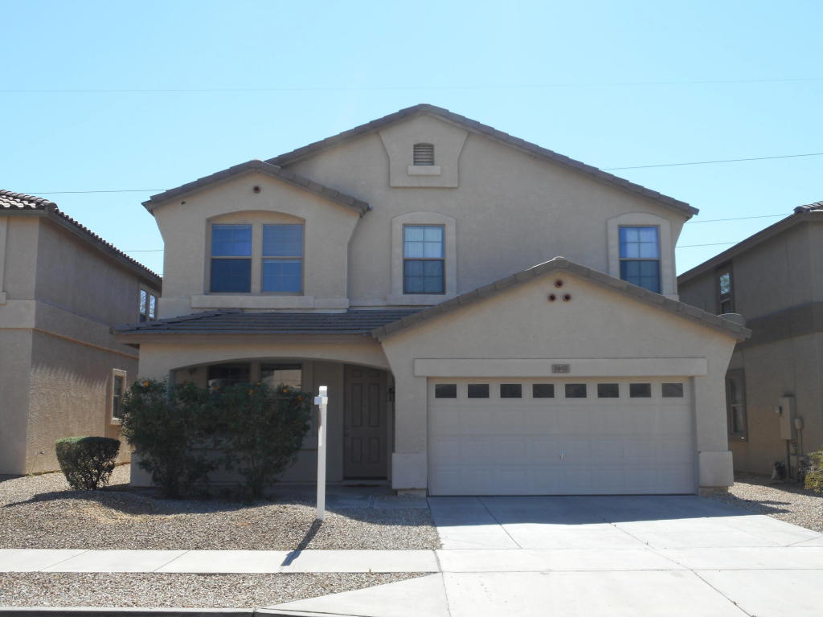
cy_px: 308
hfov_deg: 47.9
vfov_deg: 36.8
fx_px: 927
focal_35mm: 39
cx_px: 412
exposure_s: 1/320
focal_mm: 6.9
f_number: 4.5
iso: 80
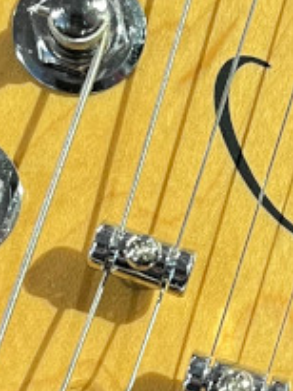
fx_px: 1714
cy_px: 227
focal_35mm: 152
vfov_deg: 13.0
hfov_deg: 9.7
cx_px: 270
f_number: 1.6
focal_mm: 5.1
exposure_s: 1/60
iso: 160
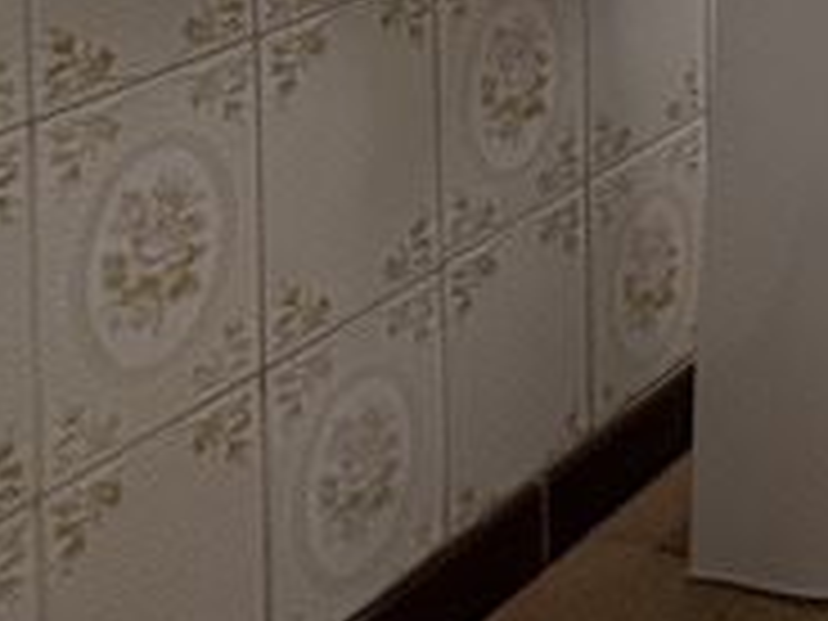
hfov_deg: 19.3
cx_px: 1634
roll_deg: -0.3
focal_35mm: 61
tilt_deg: -0.2
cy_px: -612
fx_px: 1459
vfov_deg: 17.4
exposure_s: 1/120
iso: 64
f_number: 2.2
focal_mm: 2.22
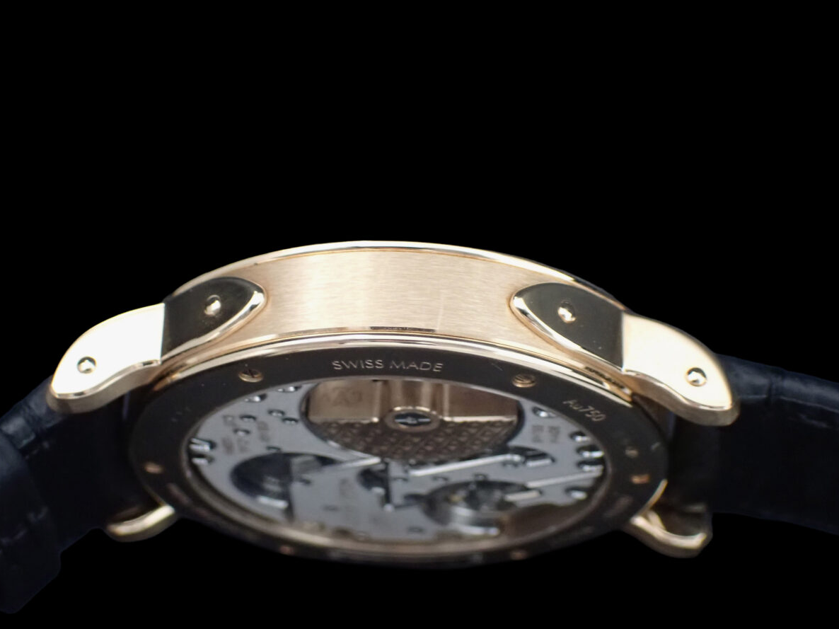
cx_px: 420
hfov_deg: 23.6
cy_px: 316
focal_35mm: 83
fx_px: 2011
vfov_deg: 17.8
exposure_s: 1/80
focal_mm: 14.62
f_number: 4.3
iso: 1600
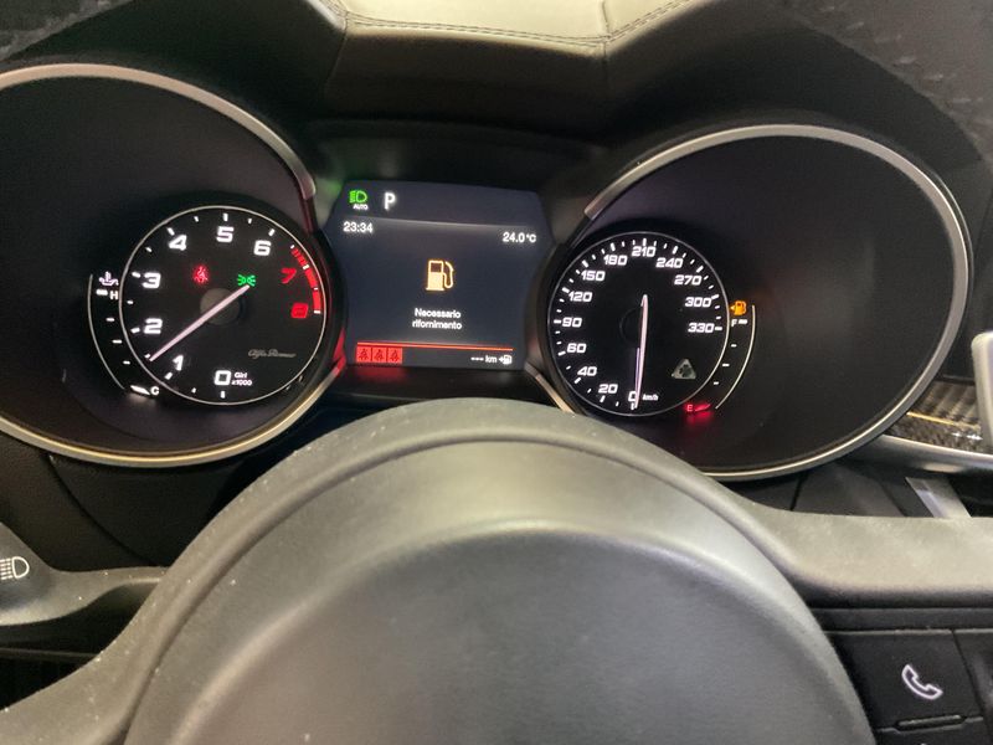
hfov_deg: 61.7
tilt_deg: -28.6
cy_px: 372
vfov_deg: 48.2
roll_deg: -7.2
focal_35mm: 29
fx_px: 832
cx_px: 496
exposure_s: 1/25
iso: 400
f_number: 1.8
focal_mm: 3
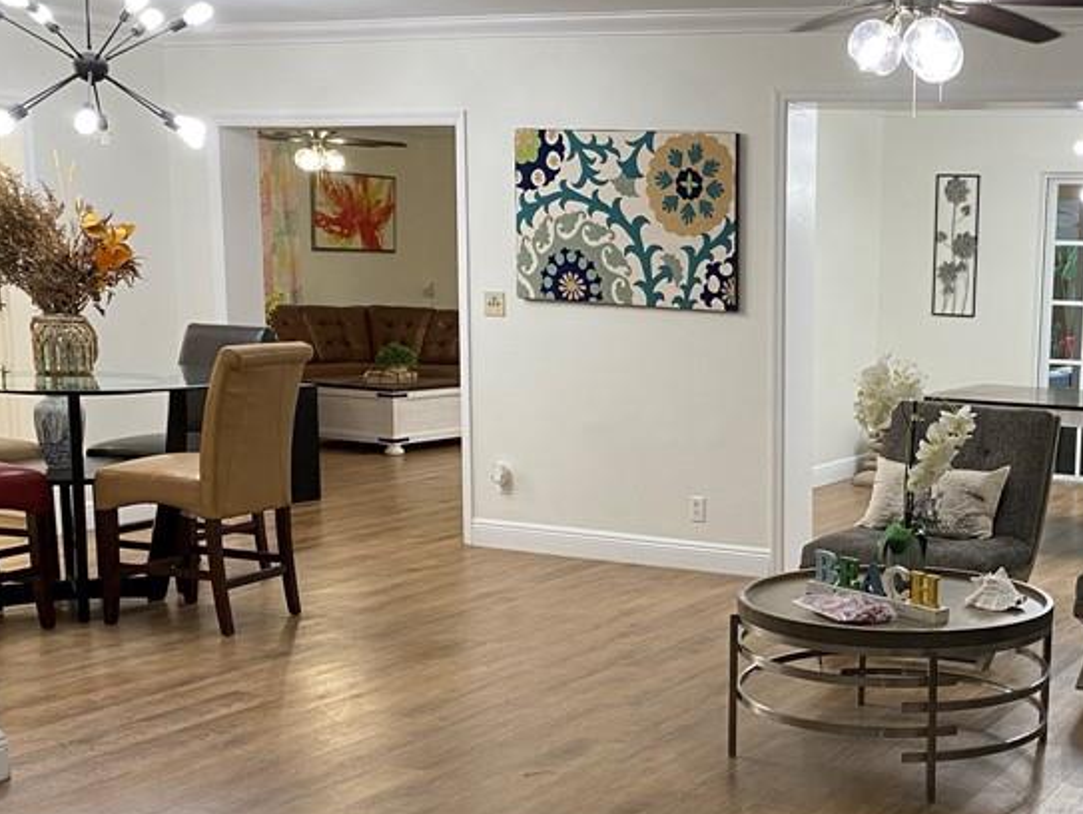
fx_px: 1534
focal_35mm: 49
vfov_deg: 29.5
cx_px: 949
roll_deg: -2.1
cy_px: 549
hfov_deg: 36.7
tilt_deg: -9.4
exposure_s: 1/60
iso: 100
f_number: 1.8
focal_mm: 4.25
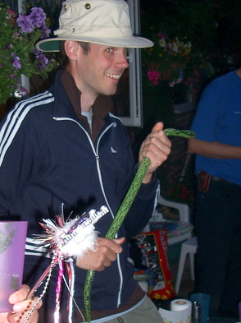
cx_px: 109
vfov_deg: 31.2
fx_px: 576
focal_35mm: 62
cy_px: 156
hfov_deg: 23.6
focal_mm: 6.8
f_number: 2.8
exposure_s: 1/40
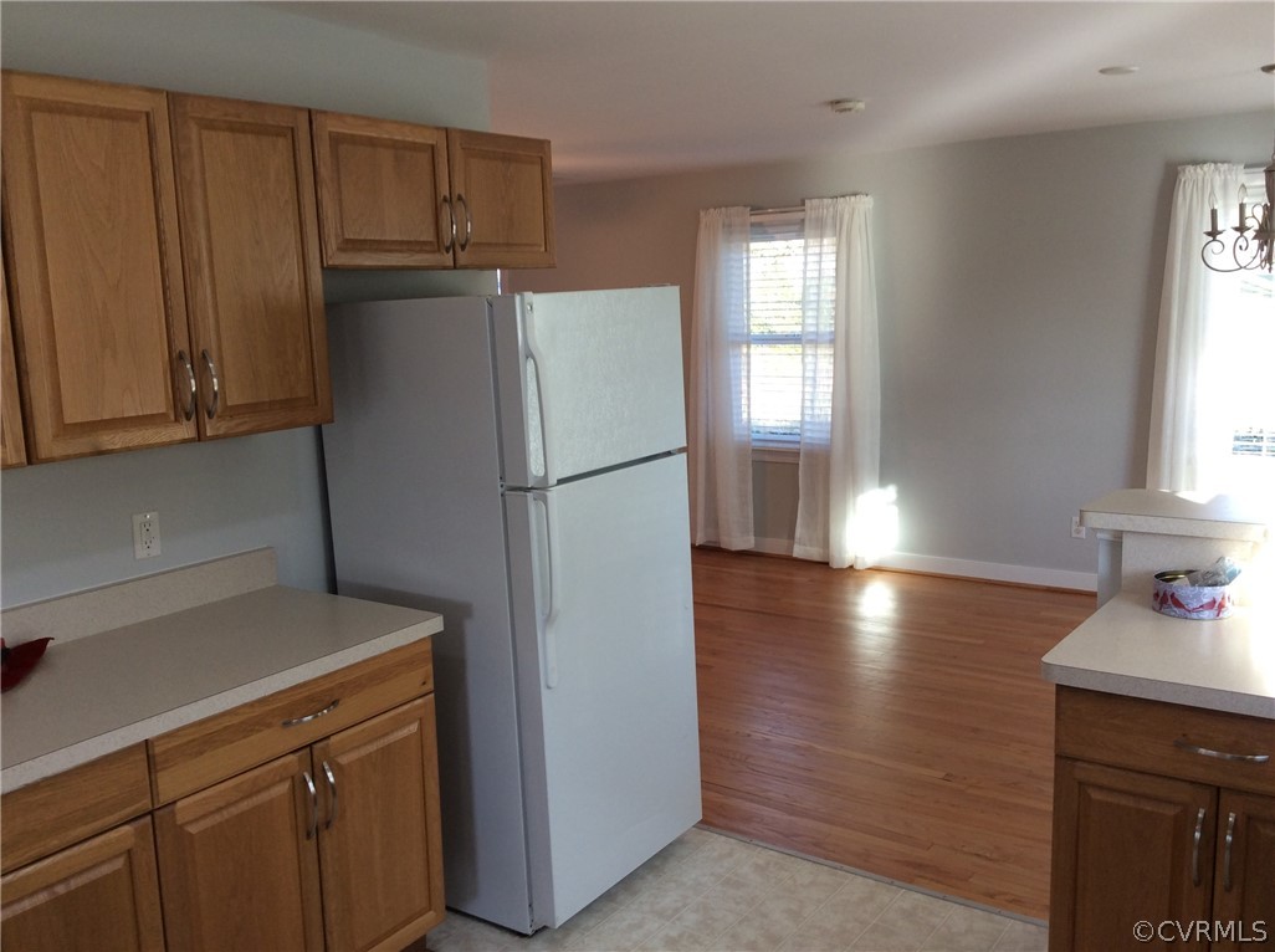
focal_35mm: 32
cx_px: 638
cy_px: 476
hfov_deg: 56.9
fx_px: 1177
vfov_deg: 44.0
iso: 40
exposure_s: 1/40
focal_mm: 3.3
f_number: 2.4
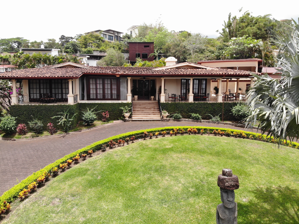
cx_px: 150
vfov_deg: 56.8
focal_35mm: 24
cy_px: 112
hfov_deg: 71.6
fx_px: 207
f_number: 2.8
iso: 100
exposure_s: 1/408
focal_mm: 4.5
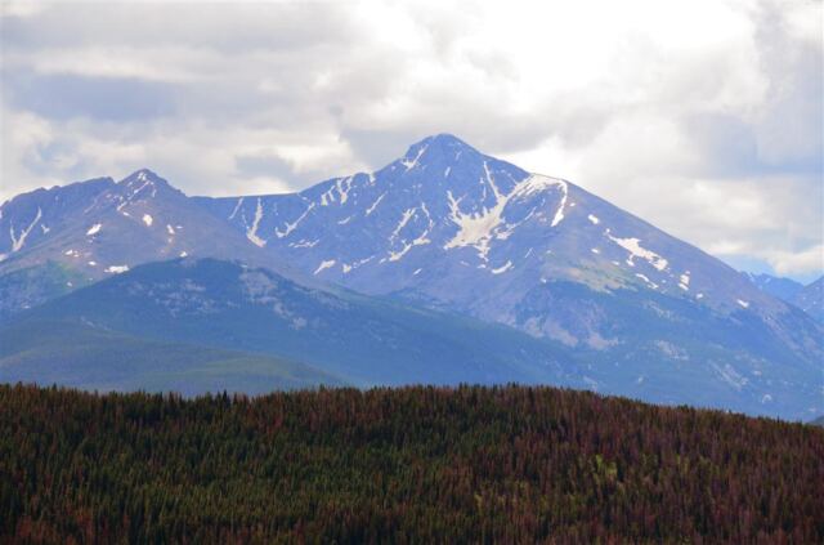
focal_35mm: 195
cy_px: 272
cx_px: 412
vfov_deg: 7.0
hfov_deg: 10.6
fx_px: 4451
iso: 100
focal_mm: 130
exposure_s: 1/160
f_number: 11
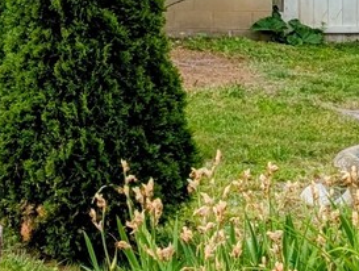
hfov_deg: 13.6
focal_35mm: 126
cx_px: -334
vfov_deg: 11.6
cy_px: -59
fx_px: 1310
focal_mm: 6.9
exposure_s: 1/749
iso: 21
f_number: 1.68
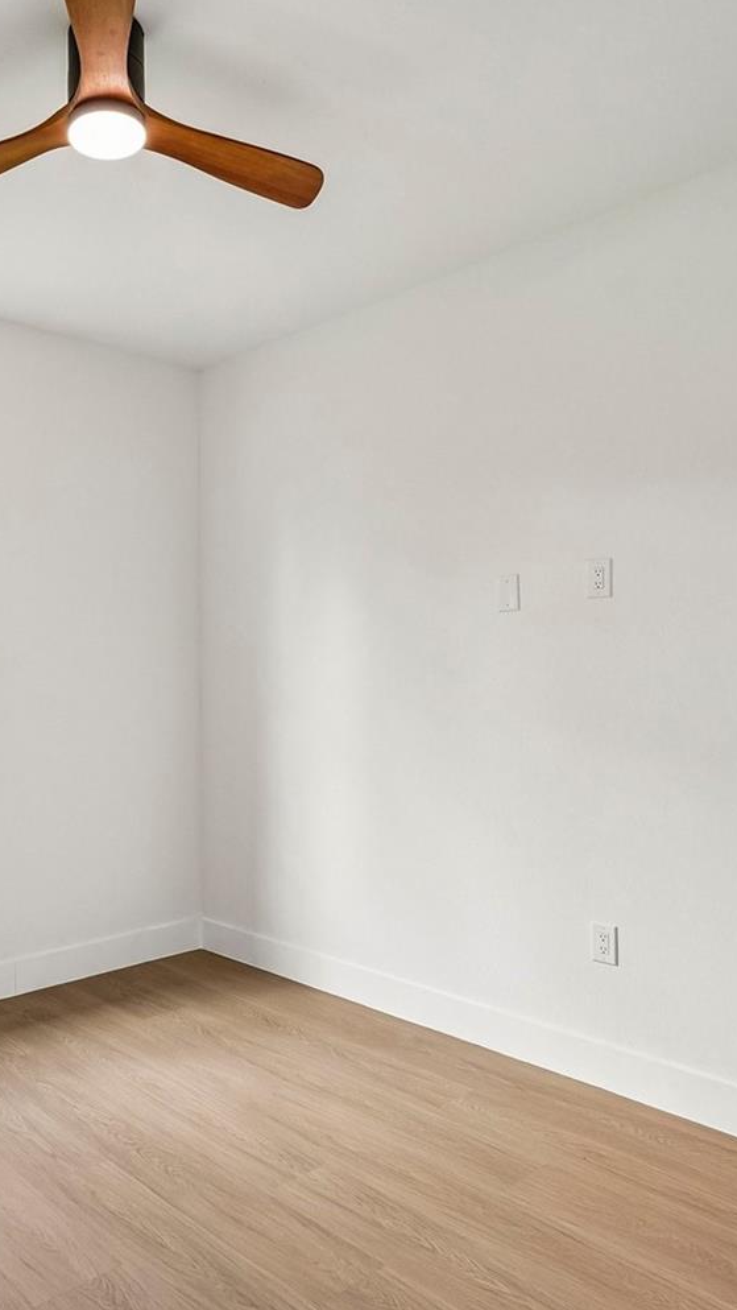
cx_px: 152
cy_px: 653
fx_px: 937
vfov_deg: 69.8
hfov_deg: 41.2
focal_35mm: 27
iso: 400
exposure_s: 1/80
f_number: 8
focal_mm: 16
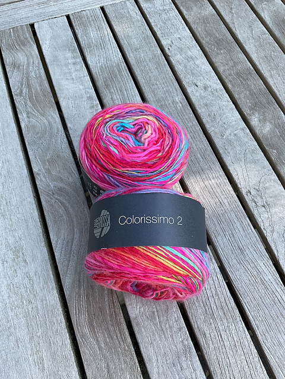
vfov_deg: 61.7
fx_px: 318
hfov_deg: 48.2
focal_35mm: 29
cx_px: 142
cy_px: 190
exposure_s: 1/327
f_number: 1.8
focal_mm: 3
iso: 16
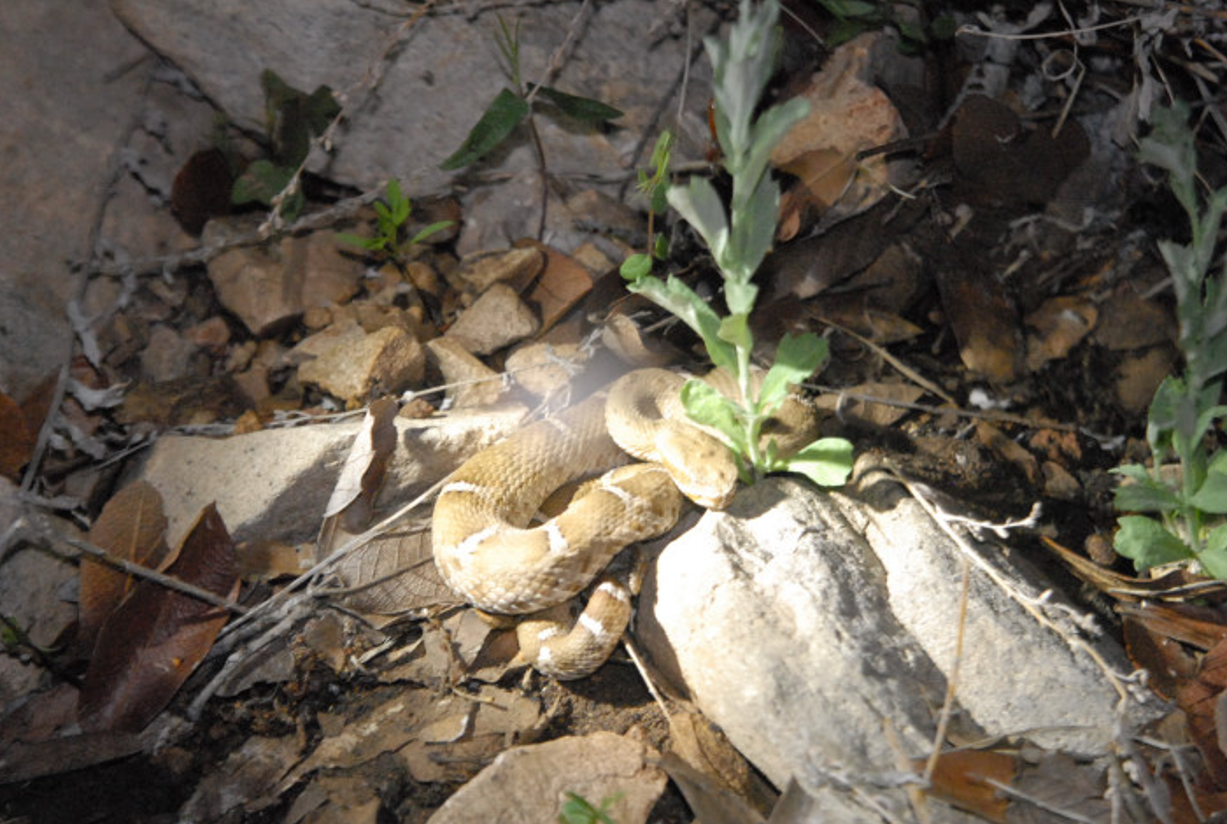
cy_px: 385
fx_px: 4391
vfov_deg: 10.7
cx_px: 633
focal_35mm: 129
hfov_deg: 15.9
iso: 1600
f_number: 5.6
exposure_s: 1/125
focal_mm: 75
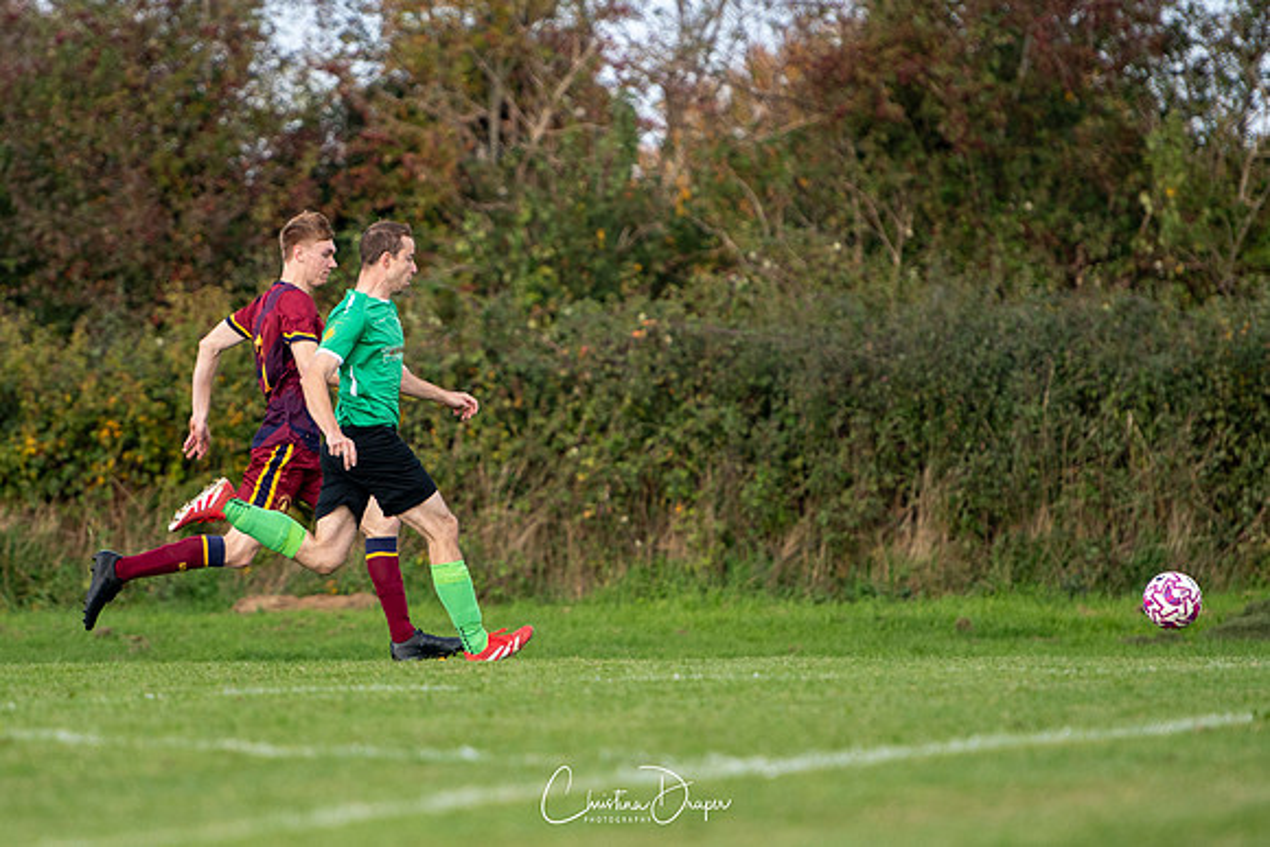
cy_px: 427
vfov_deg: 3.6
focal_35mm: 386
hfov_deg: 5.3
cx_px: 446
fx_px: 13623
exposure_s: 1/2000
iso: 320
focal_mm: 195
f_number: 2.8
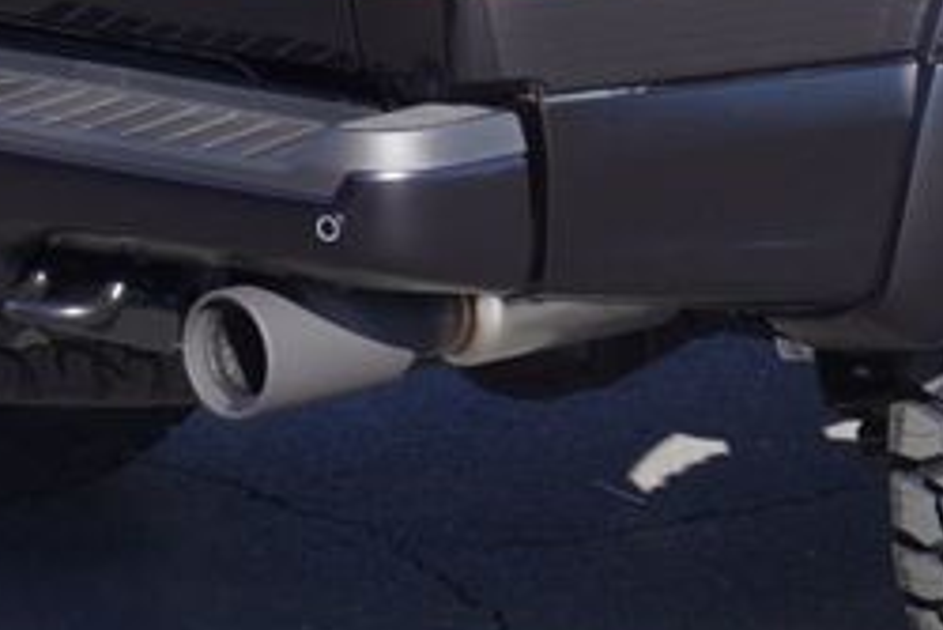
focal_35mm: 166
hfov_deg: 12.2
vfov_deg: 8.2
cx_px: 905
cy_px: -30
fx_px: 4352
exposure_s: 1/160
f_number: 7.1
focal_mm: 27
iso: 100
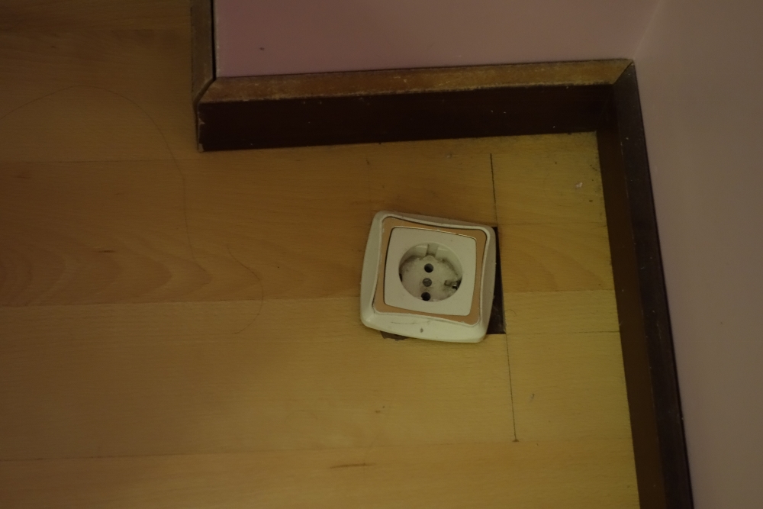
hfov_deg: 23.1
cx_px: 382
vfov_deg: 15.5
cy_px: 254
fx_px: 1865
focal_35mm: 88
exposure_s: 1/8
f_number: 4.5
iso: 1600
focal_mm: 32.85
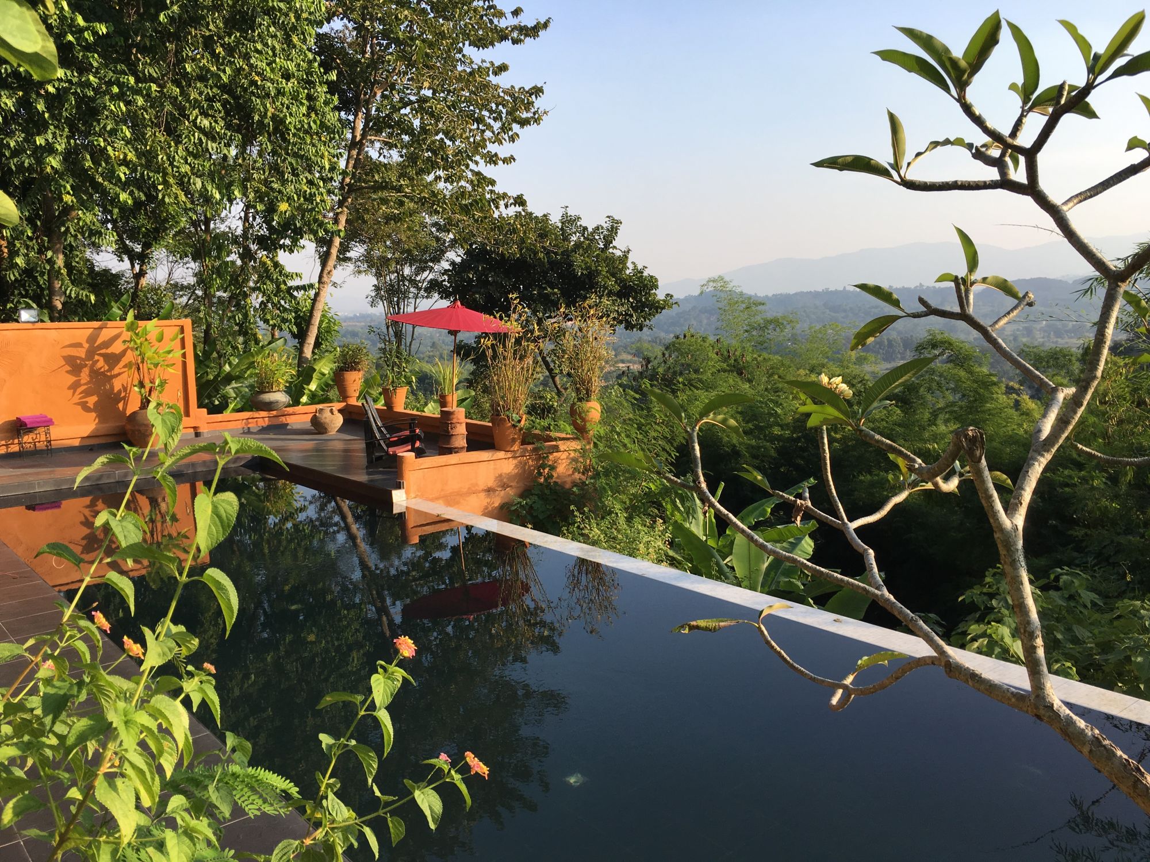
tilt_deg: -9.7
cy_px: 431
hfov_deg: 61.7
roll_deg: +1.0
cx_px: 575
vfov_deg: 48.2
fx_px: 963
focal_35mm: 29
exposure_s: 1/718
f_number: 2.2
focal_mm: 4.15
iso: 25
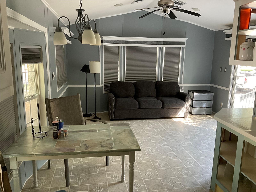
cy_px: 96
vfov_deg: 48.2
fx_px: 214
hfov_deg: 61.7
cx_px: 128
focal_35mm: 29
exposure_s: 1/60
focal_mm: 3
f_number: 1.8
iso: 125
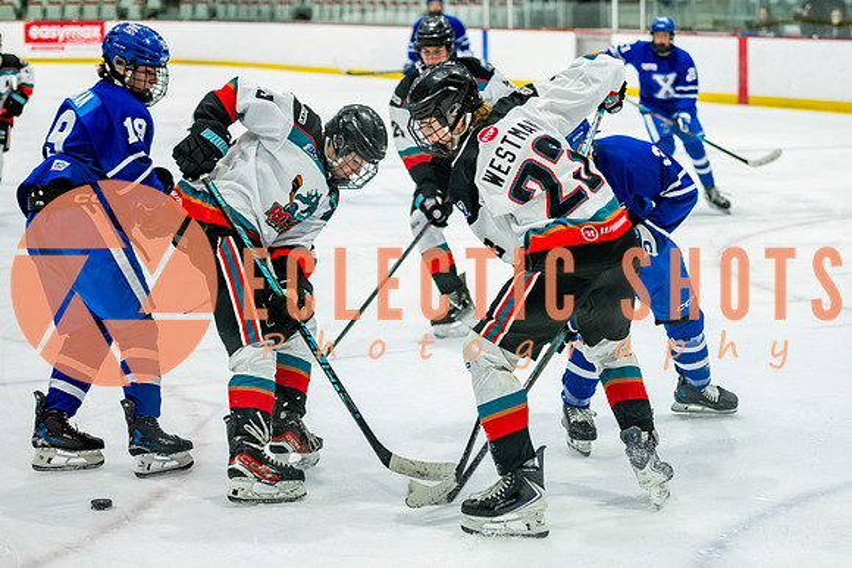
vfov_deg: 14.3
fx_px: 2271
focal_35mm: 96
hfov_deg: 21.2
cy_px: 270
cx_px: 566
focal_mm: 70
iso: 1600
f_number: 3.2
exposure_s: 1/800
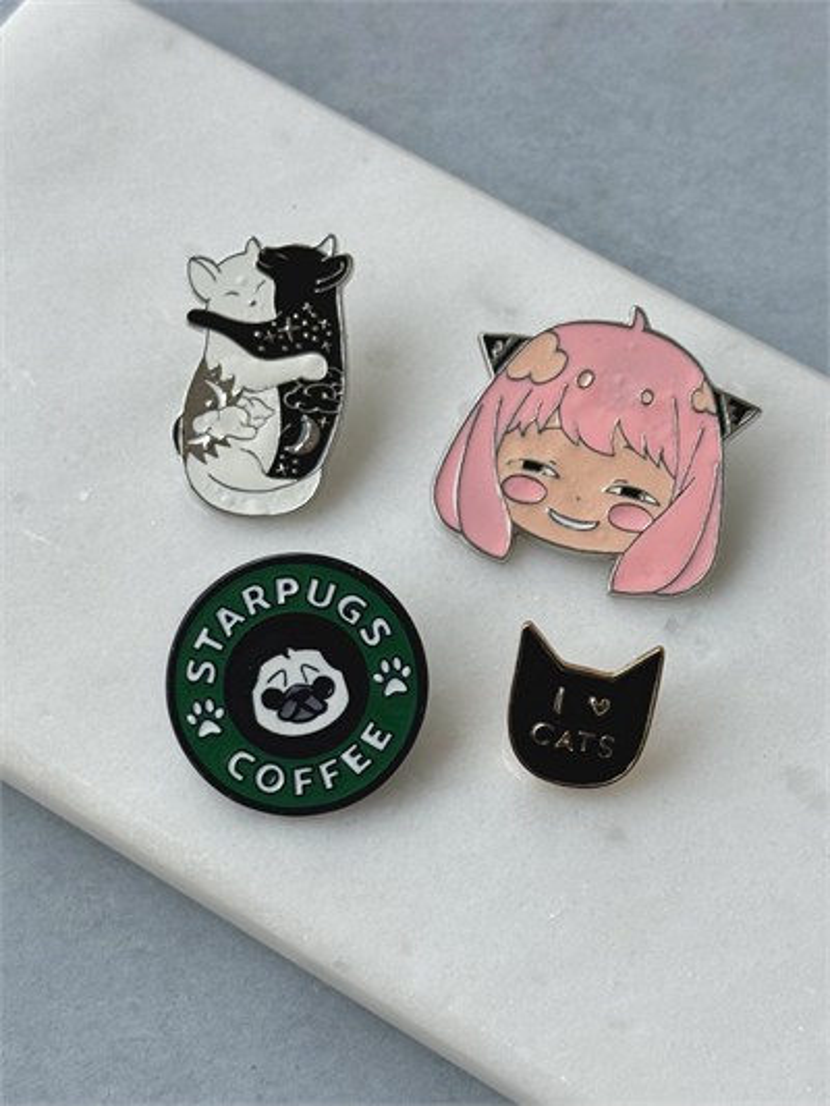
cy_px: 553
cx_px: 415
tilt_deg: -63.0
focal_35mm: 48
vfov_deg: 39.6
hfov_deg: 30.3
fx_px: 1534
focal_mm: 6.76
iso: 64
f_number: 1.78
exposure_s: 1/664
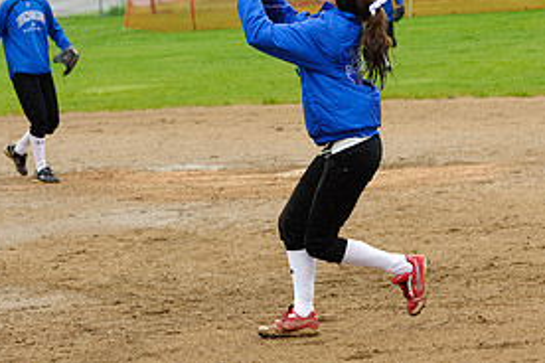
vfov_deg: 5.9
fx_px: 3497
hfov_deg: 8.9
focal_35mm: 231
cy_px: -16
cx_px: 326
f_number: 5.6
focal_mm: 110
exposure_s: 1/1000
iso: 400
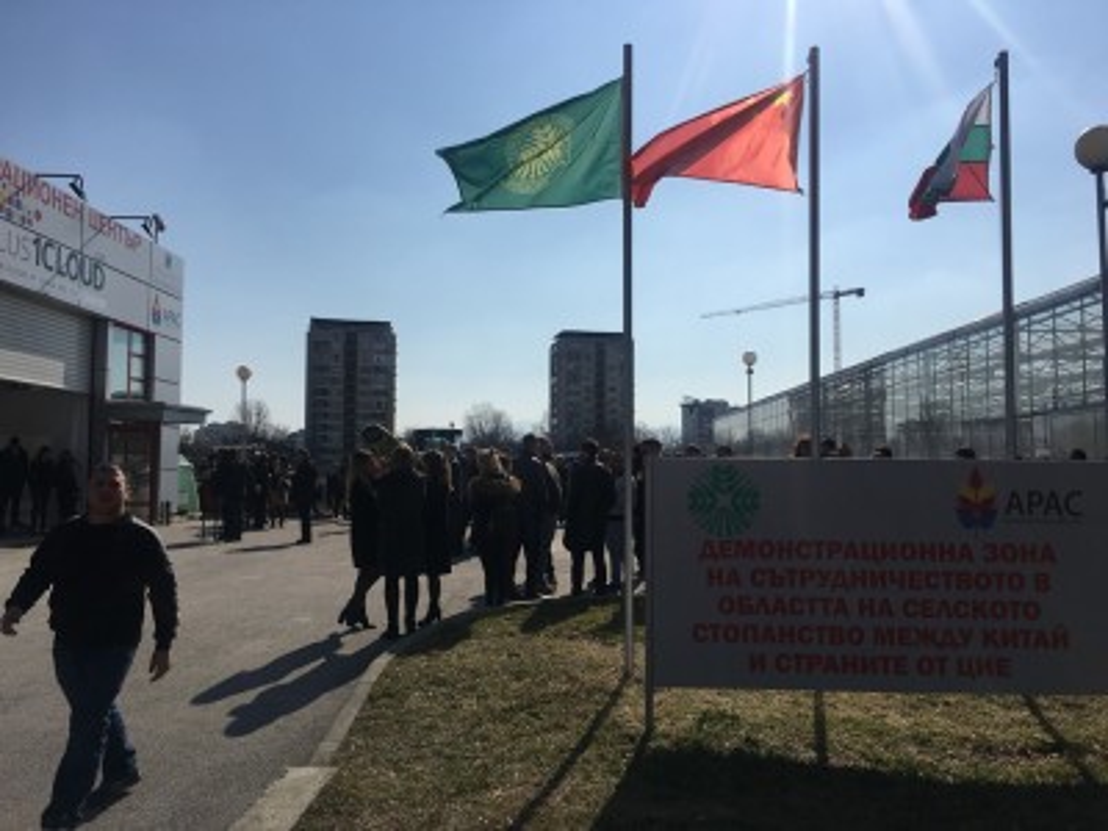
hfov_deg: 61.7
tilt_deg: +1.8
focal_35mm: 29
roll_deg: -0.1
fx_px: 928
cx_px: 554
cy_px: 416
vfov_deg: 48.2
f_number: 2.2
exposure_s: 1/4525
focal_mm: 4.15
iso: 25
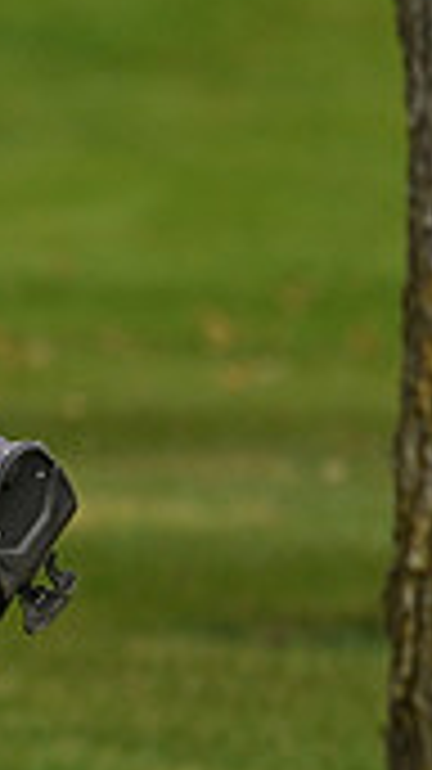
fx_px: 43563
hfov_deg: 0.6
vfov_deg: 1.0
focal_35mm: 2136
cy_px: 547
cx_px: -734
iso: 500
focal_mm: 400
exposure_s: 1/2000
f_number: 4.5
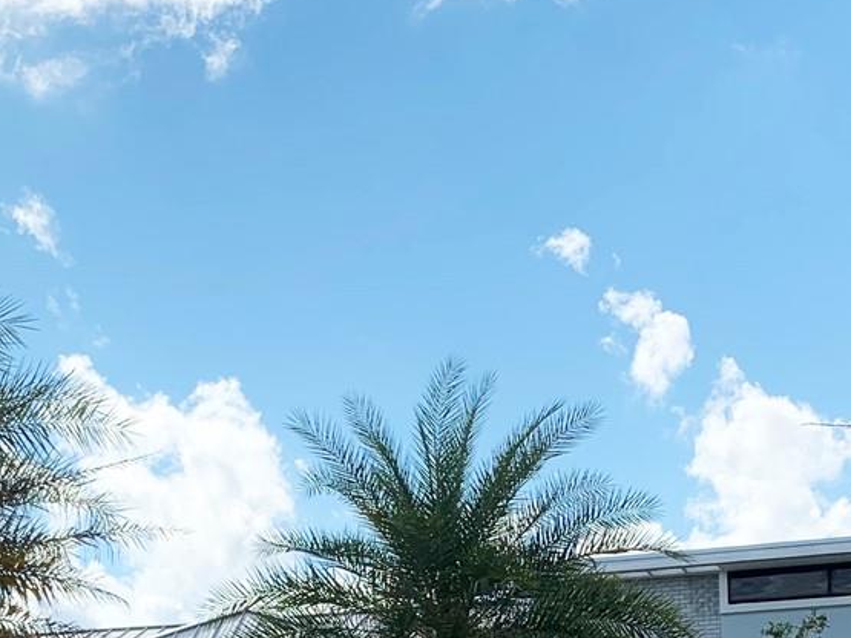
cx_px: 343
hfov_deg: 25.9
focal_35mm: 75
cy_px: 774
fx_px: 1843
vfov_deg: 18.6
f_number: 1.8
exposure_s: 1/3086
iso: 25
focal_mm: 4.25
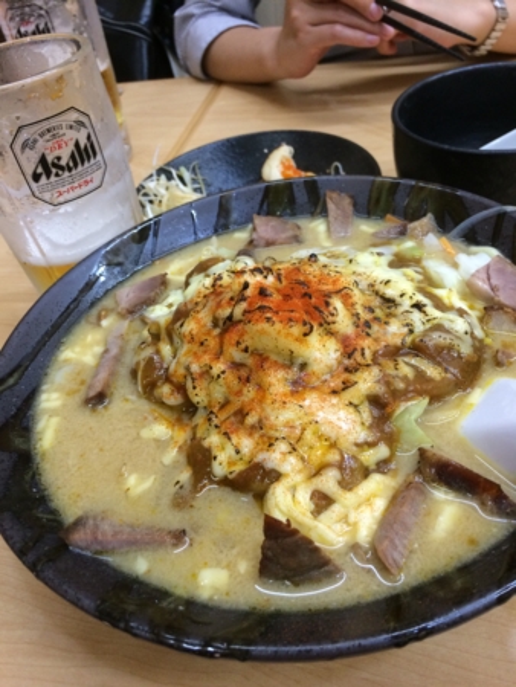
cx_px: 258
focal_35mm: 29
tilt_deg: -42.2
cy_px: 344
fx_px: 576
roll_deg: +15.5
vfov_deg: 61.6
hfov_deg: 48.3
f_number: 2.2
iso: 64
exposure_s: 1/30
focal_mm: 4.15
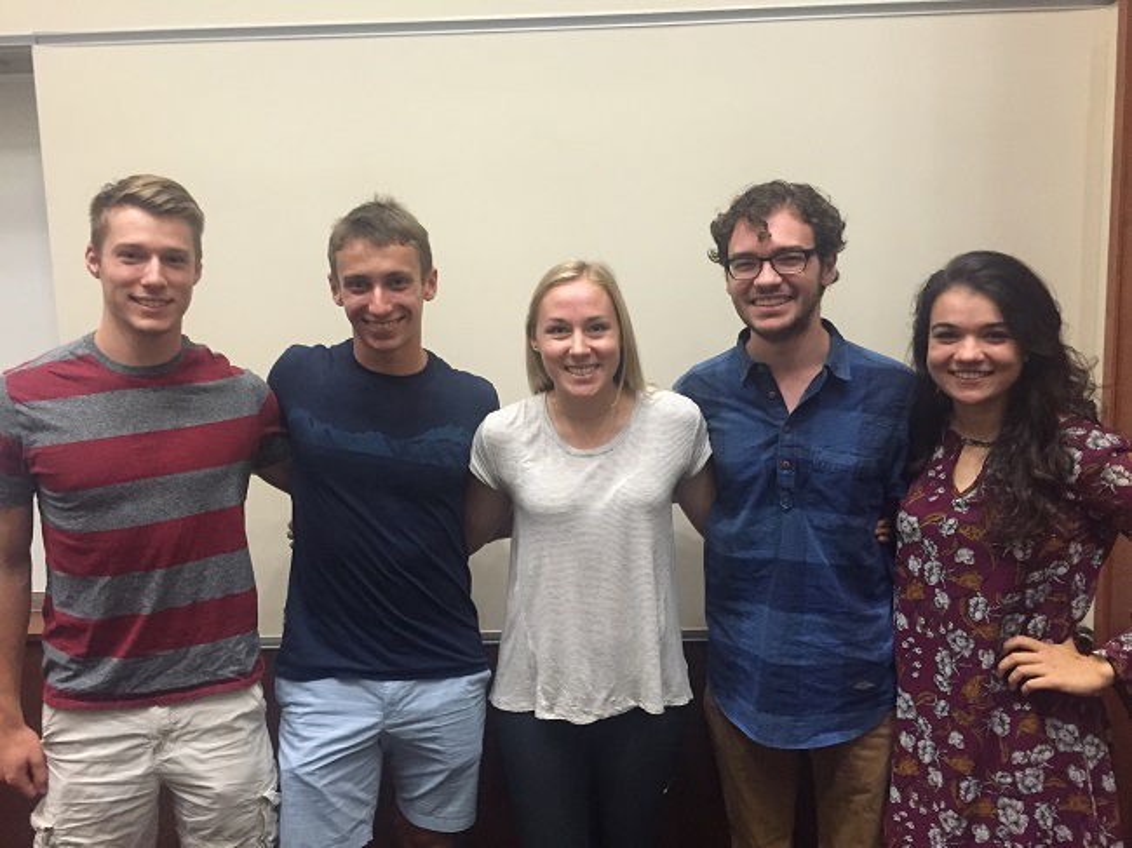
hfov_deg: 61.7
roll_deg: +0.5
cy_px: 424
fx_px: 948
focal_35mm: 29
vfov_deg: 48.2
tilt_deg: -7.4
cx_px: 566
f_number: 2.2
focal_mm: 4.15
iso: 250
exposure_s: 1/20
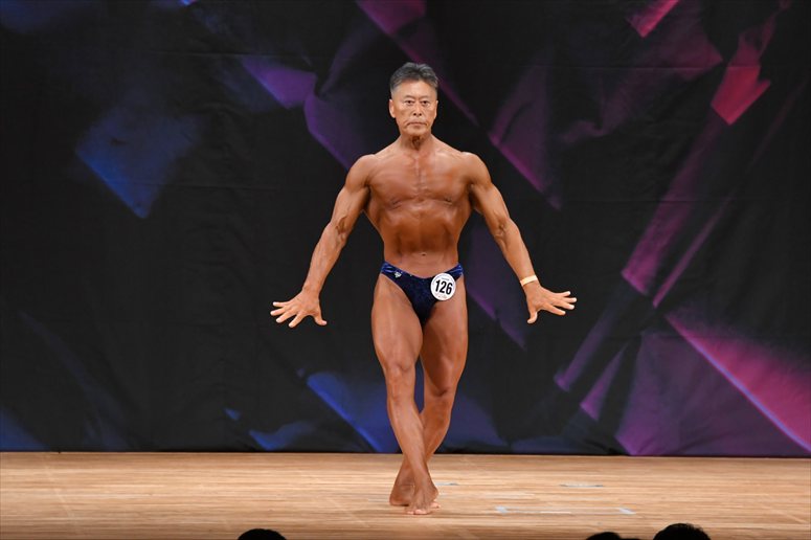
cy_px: 270
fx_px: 6080
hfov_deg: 7.6
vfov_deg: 5.1
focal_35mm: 270
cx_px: 406
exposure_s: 1/400
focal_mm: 180
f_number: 5.6
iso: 3200
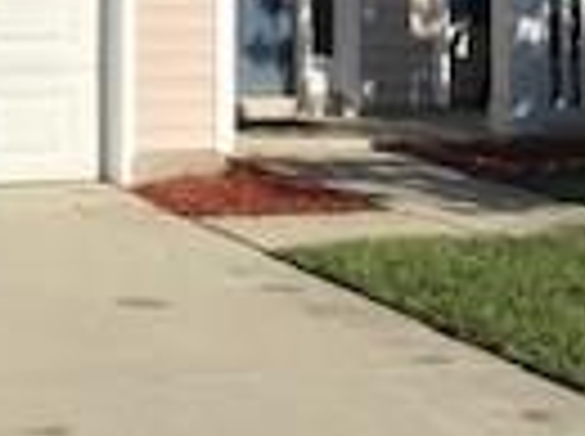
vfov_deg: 10.5
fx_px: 2328
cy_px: -135
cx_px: 81
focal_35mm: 138
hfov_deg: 14.2
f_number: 1.8
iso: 20
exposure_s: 1/2083
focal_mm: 3.99
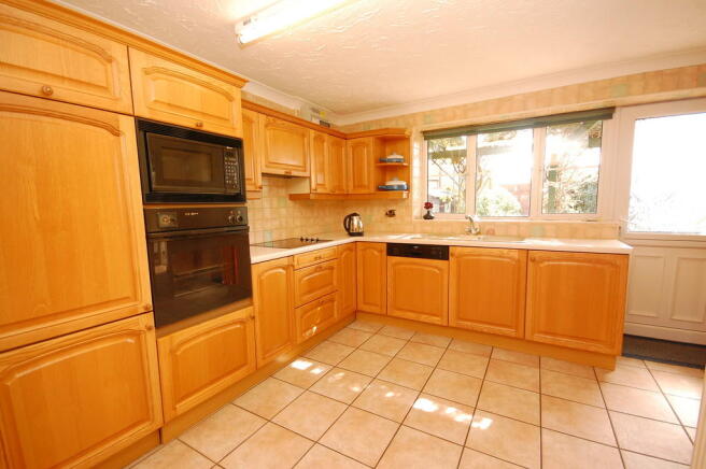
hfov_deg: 100.4
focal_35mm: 15
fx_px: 294
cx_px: 353
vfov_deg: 77.2
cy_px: 234
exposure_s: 1/60
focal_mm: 10
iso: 800
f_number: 5.6
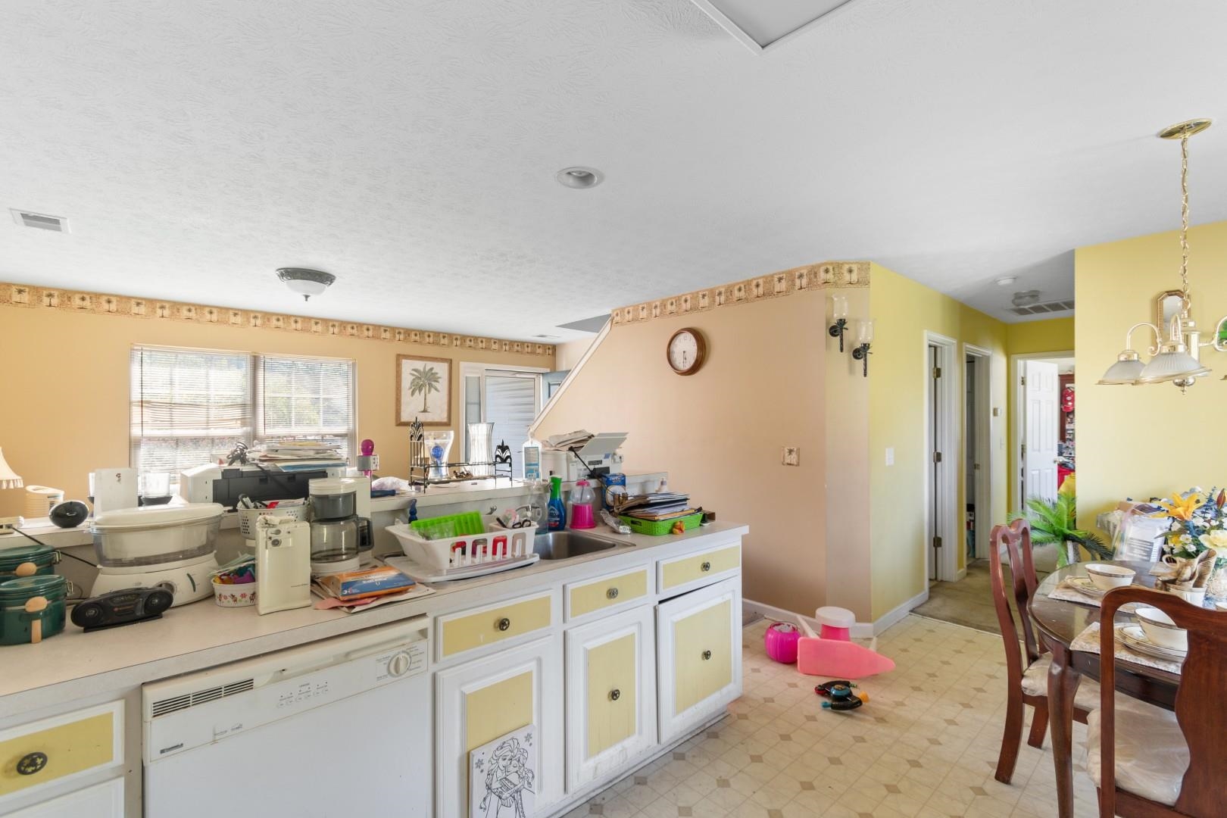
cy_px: 409
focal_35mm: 15
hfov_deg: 100.4
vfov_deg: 77.3
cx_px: 614
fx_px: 511
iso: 100
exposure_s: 1/5
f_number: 4.5
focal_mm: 10
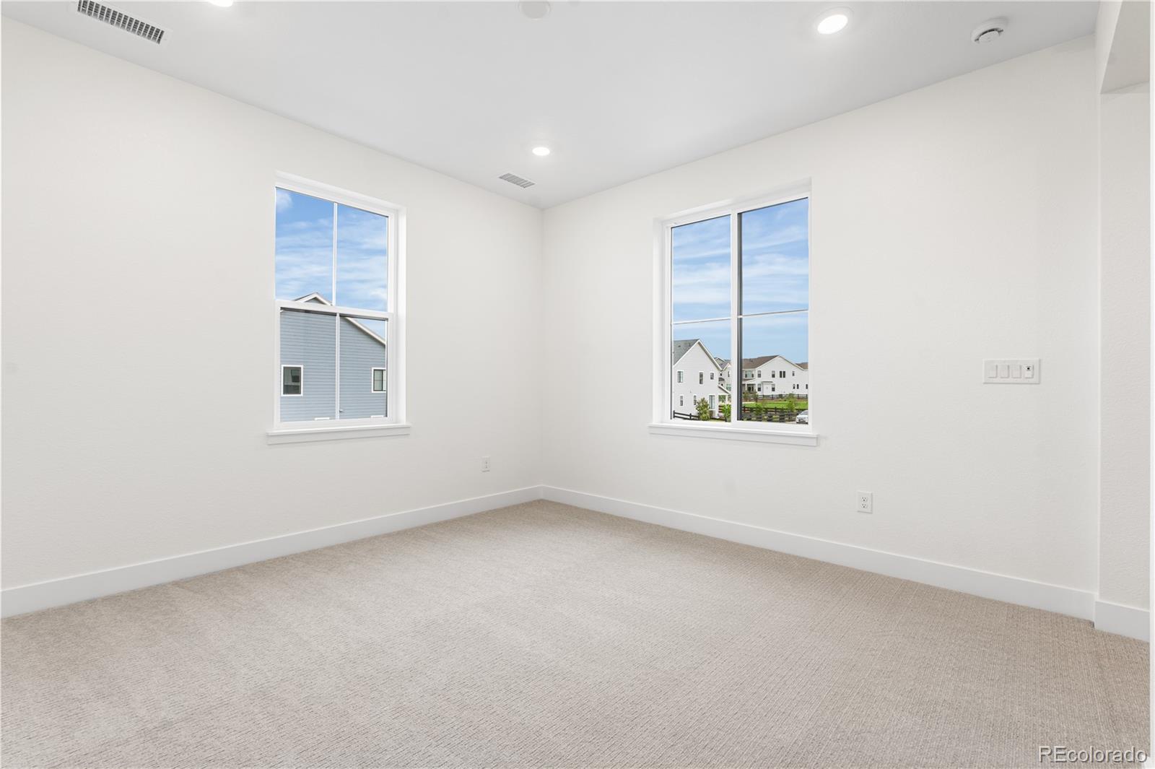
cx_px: 578
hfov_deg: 95.0
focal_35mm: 16
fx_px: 529
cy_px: 384
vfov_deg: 72.0
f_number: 8
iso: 160
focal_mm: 16.5
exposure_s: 1/2.5
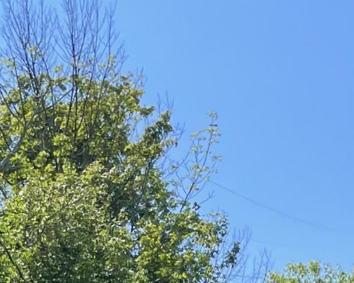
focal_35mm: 128
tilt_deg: +5.4
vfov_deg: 10.6
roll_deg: -2.4
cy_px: 646
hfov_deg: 14.3
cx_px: -133
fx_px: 1341
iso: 32
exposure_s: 1/1247
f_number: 1.6
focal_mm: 4.2
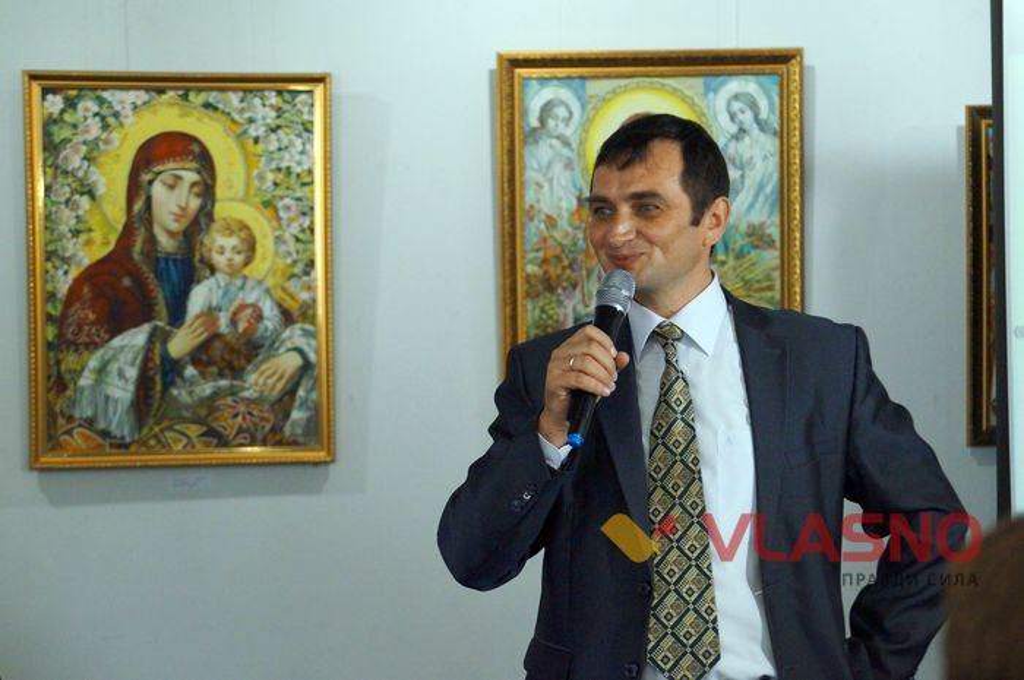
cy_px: 340
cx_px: 512
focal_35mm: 120
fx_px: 3409
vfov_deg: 11.4
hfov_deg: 17.1
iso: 2500
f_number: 5.6
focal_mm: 80
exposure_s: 1/160
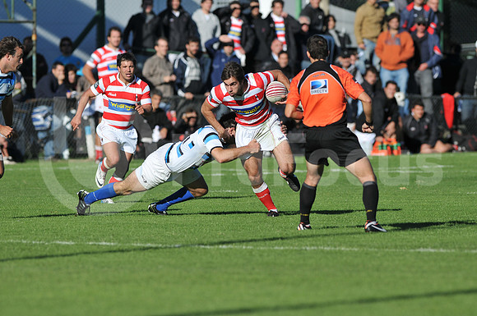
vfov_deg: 3.0
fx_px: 5954
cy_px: 158
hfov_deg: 4.6
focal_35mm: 450
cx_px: 238
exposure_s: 1/3200
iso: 200
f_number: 3.5
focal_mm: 300
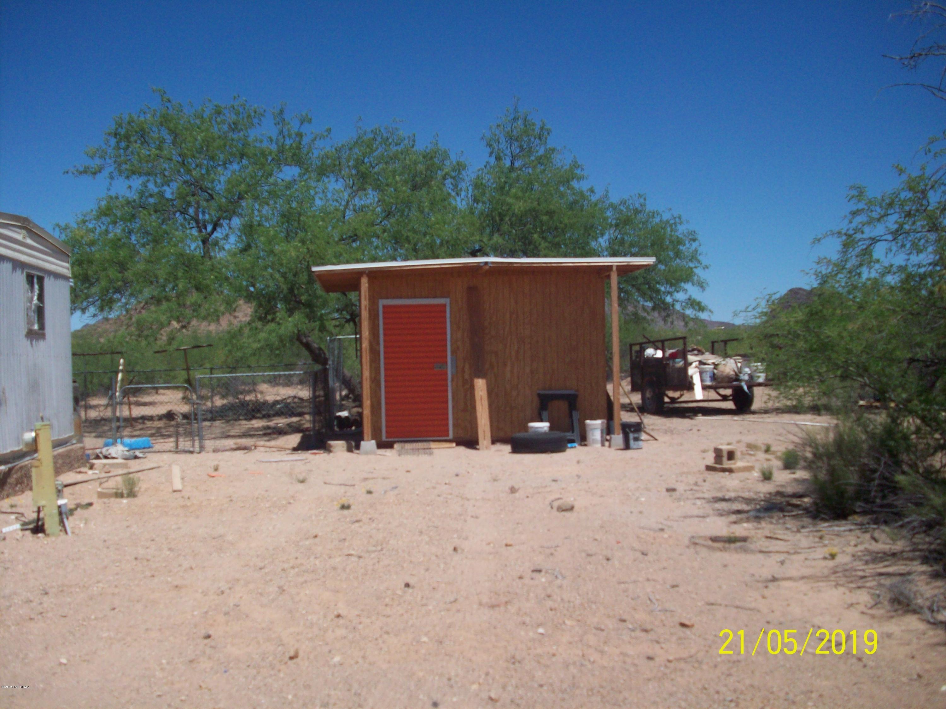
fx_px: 1011
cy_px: 354
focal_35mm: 37
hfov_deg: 50.1
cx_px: 473
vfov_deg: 38.7
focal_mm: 6.2
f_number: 5.6
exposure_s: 1/669
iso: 80
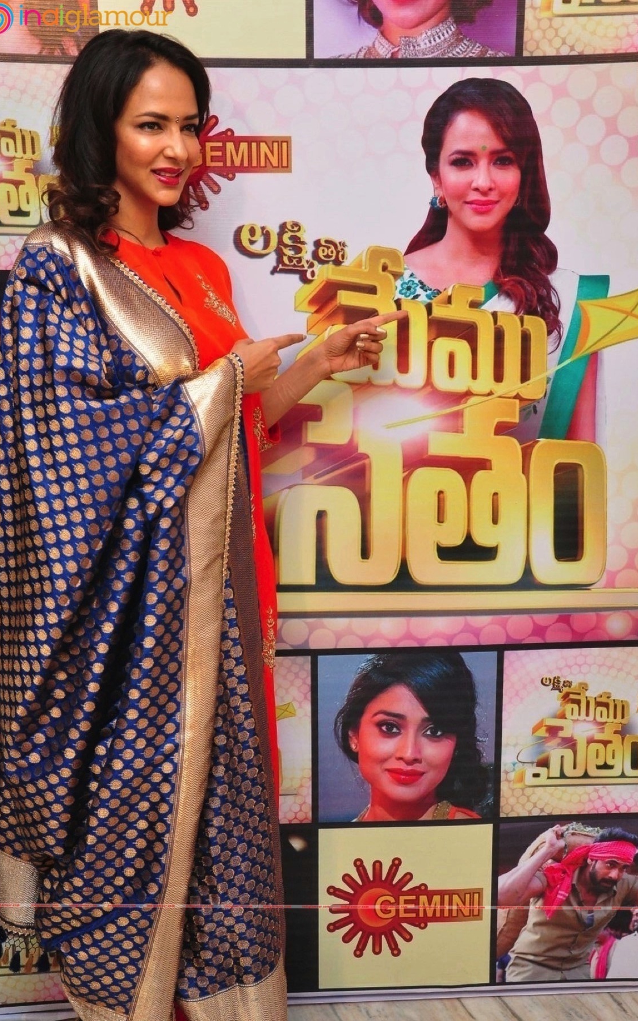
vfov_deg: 43.5
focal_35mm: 46
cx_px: 316
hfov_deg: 28.0
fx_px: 1280
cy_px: 509
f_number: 10
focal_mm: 30
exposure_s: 1/125
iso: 1600
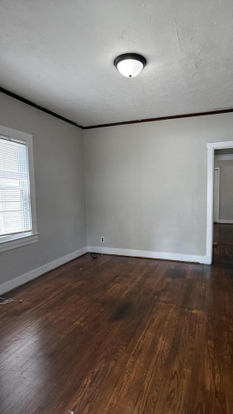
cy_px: 212
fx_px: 231
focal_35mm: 21
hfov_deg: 53.5
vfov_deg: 83.8
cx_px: 129
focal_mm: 2.22
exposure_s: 1/120
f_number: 2.2
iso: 160
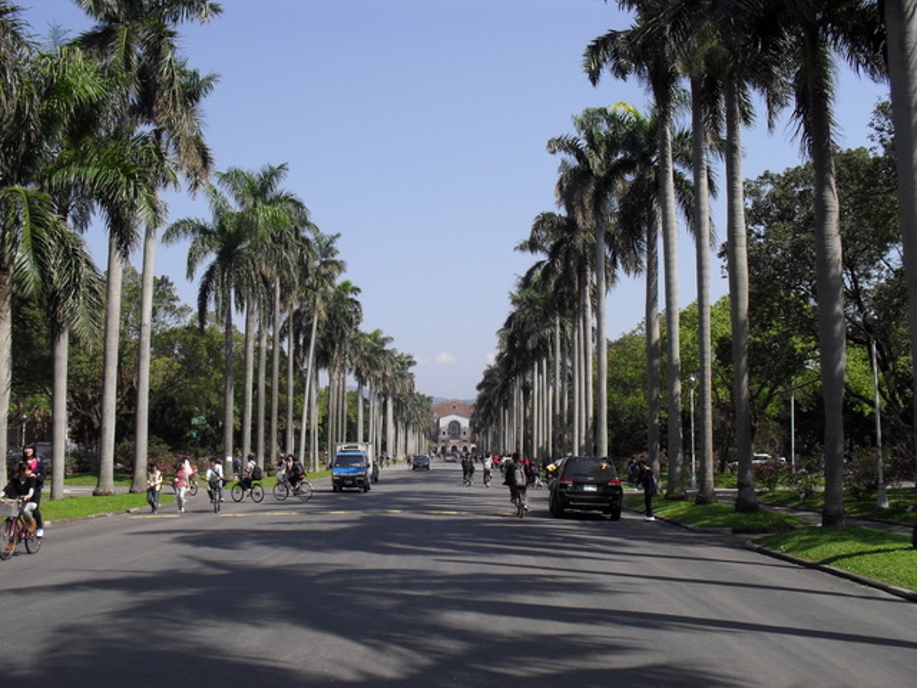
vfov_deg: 40.7
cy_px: 344
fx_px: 927
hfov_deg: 52.6
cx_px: 458
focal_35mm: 35
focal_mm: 6.3
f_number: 8.4
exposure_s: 1/180
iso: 100
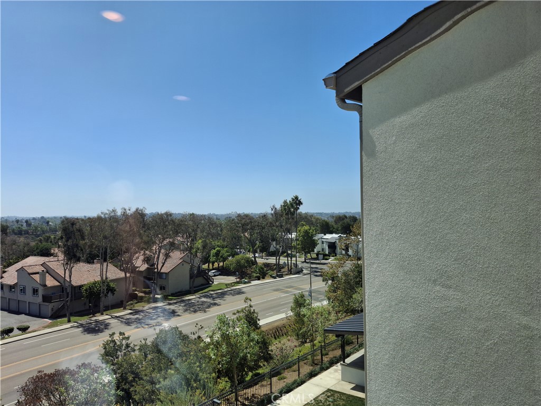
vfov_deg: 54.9
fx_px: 391
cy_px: 203
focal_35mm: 25
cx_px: 270
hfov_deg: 69.4
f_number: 1.8
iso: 32
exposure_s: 1/974
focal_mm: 4.69
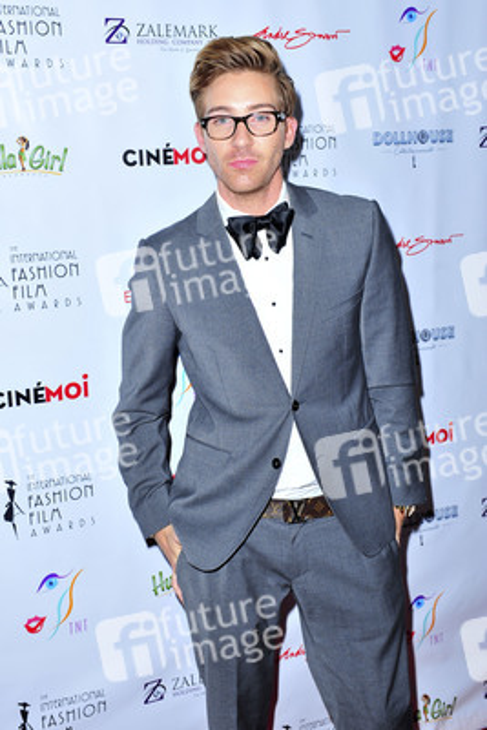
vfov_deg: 43.6
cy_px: 365
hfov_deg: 29.9
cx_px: 244
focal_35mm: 45
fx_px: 912
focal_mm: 45
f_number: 5.6
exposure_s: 1/320
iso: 500
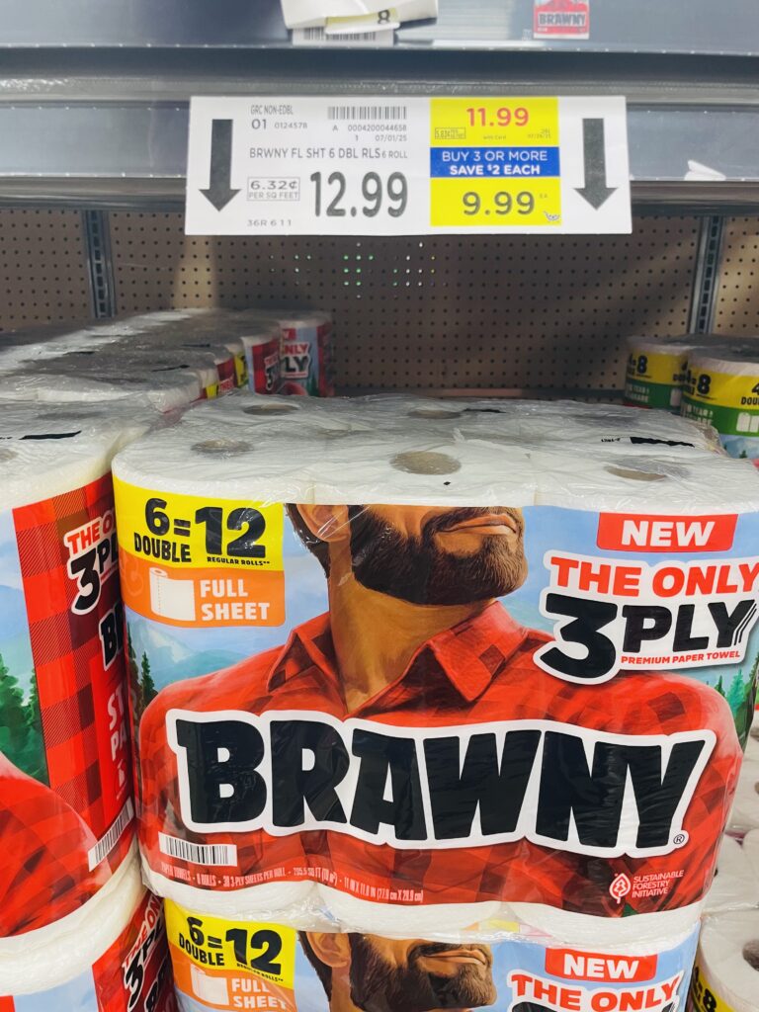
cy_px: 506
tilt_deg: -17.4
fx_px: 760
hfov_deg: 53.1
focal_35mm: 26
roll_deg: +0.3
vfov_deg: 67.3
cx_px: 380
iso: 100
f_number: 1.6
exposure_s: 1/66
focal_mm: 4.2
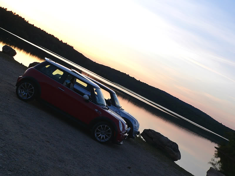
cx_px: 118
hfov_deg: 35.5
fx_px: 367
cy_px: 88
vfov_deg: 27.0
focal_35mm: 54
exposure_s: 1/80
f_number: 2.8
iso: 80
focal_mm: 8.9
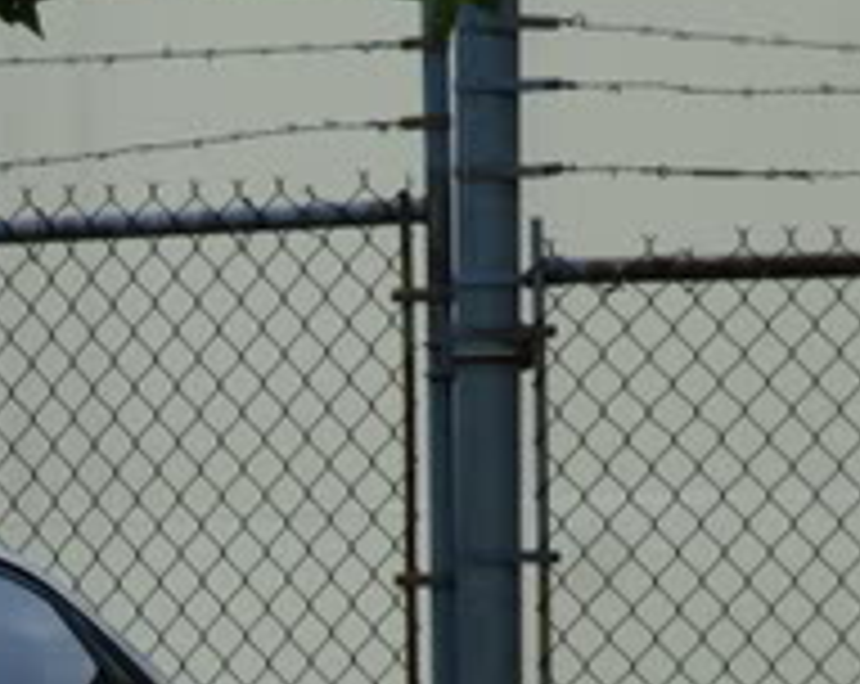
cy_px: 670
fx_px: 16841
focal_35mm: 663
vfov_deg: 2.3
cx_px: -351
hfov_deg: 2.9
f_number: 5.6
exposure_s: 1/250
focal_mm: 112
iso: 200
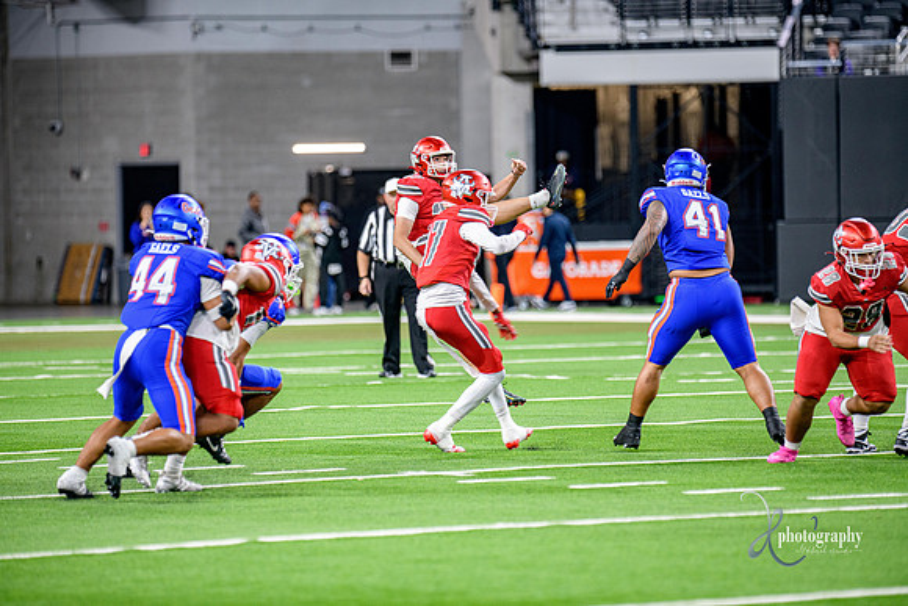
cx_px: 454
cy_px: 303
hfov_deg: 8.6
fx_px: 6054
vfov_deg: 5.7
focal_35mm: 240
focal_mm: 240
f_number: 2.8
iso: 1250
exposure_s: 1/400
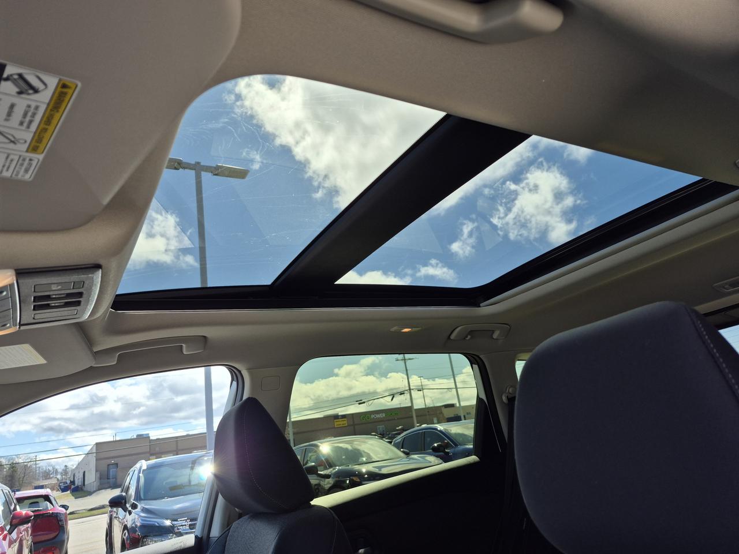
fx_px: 491
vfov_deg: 58.9
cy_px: 277
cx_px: 370
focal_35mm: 23
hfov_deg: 73.9
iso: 25
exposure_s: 1/726
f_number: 1.8
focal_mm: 5.4
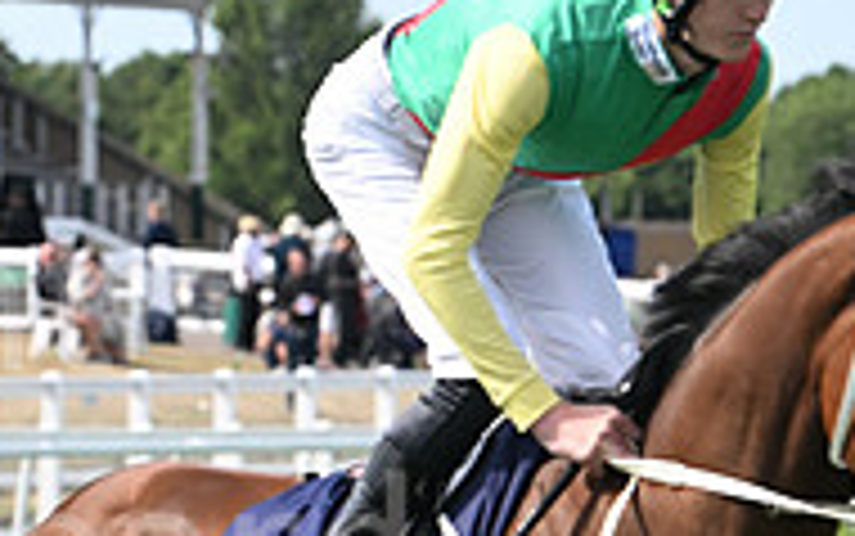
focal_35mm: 452
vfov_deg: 2.9
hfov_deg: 4.6
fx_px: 10539
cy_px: 592
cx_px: -166
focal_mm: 145
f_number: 5.6
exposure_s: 1/1250
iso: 400
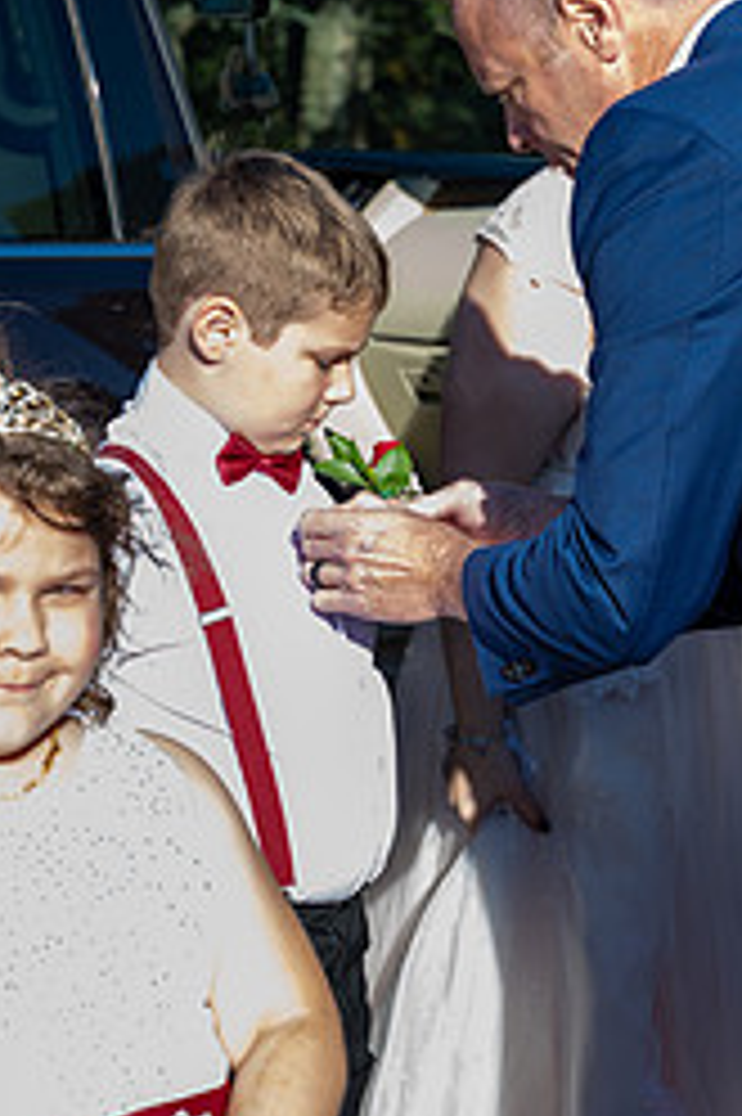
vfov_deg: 21.2
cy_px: 508
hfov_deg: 14.2
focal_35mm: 96
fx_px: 2972
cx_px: 447
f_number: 4.5
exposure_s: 1/200
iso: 100
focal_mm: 53
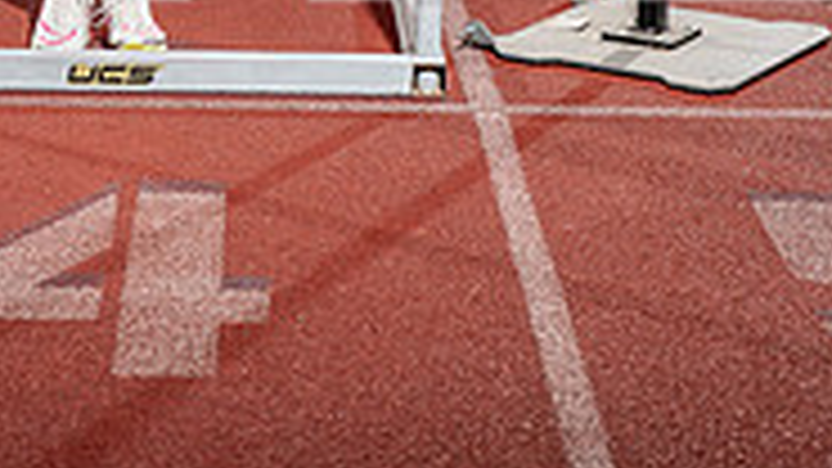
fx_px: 2868
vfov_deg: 8.8
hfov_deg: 16.5
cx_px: 265
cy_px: -450
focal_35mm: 130
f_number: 4
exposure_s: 1/250
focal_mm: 51
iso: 200
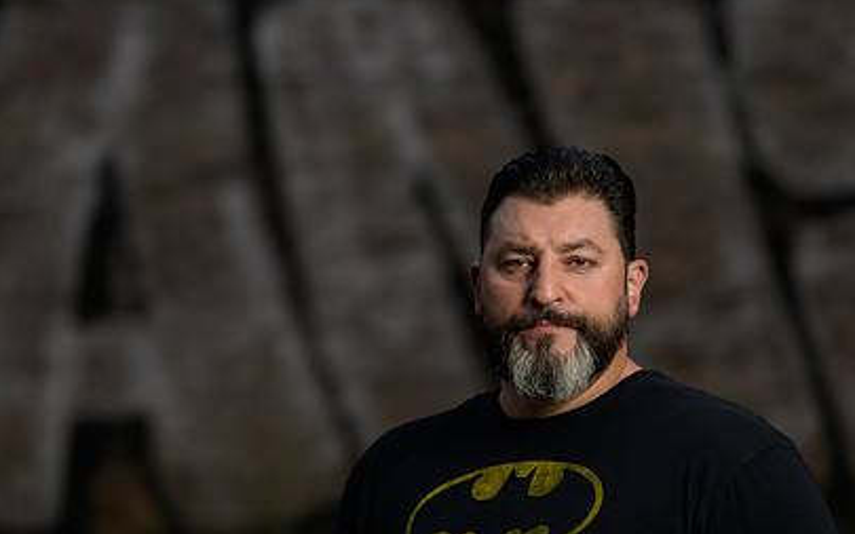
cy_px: 385
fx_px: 4590
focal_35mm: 197
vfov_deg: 6.7
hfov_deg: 10.6
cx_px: 454
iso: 200
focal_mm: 135
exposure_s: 1/250
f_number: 2
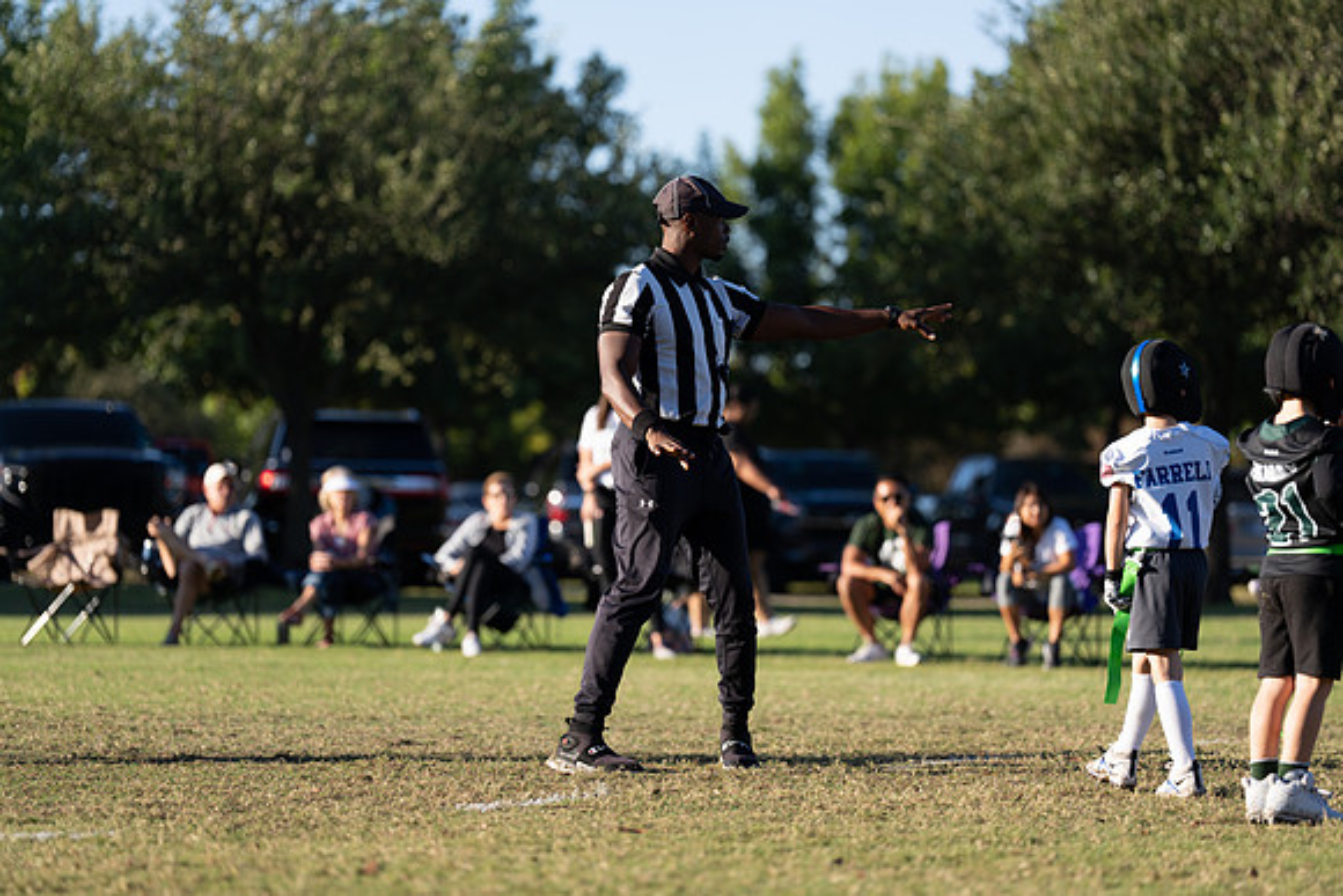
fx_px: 5634
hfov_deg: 13.6
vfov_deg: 9.1
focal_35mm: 151
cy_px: 448
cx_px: 672
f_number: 2.8
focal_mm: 151
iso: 160
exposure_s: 1/1250
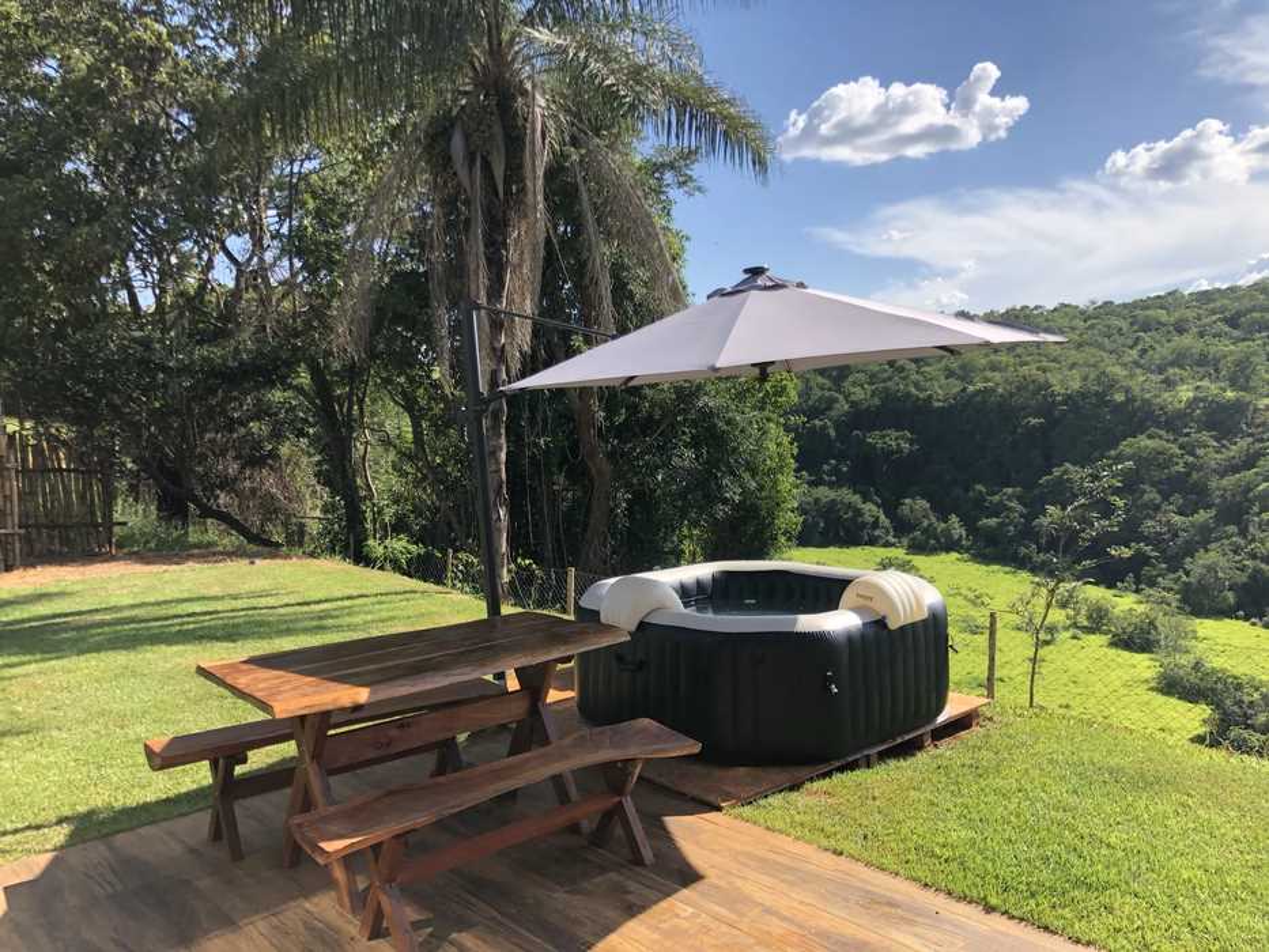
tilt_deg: -4.6
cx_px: 634
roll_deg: +3.2
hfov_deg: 63.4
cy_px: 476
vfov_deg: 49.8
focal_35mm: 28
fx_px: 1027
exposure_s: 1/899
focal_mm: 4
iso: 20
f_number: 1.8
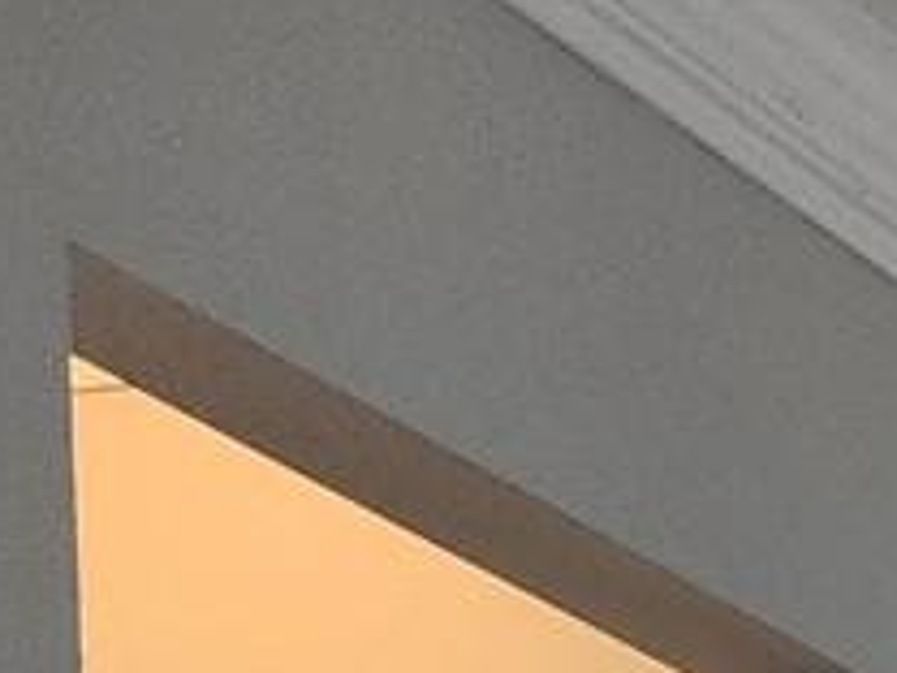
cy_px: 2399
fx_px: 4587
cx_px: 2872
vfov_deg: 7.0
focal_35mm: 177
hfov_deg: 8.8
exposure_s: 1/120
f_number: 1.8
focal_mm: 6.4
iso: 160
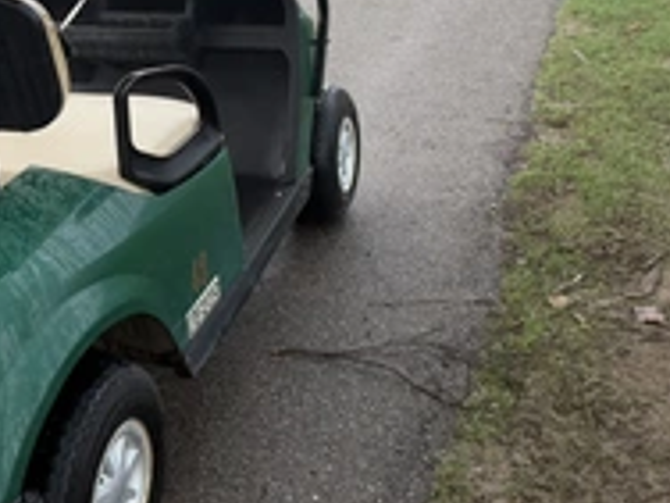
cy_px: 86
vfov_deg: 27.9
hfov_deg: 35.8
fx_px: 987
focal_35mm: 51
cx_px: 100
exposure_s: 1/155
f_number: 1.78
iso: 80
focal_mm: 6.76
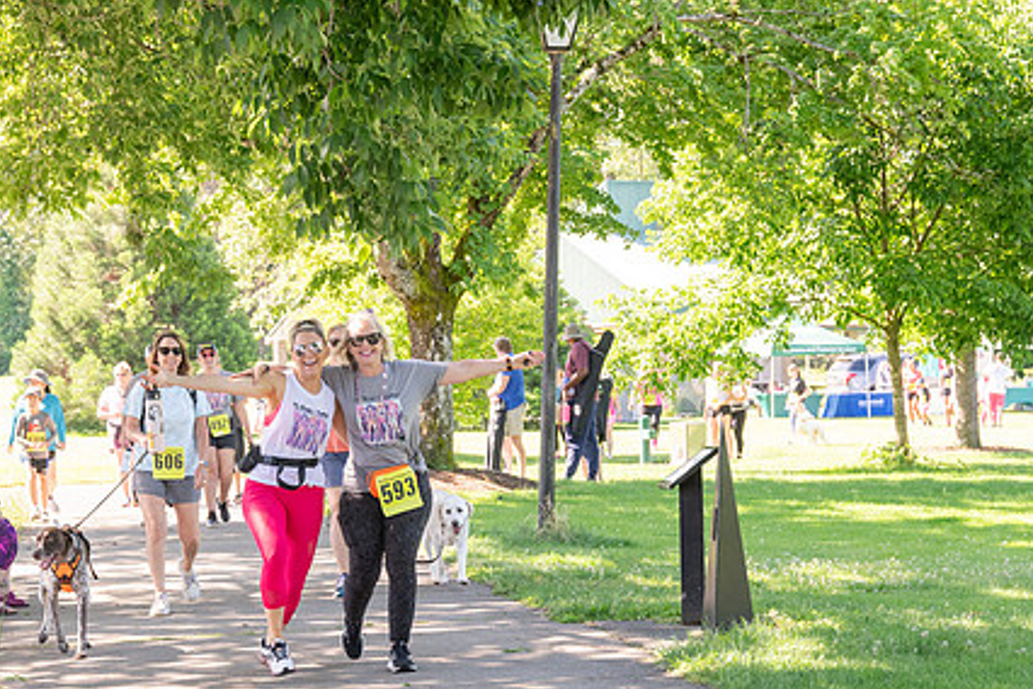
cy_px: 403
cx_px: 356
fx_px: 2927
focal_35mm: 102
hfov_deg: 20.0
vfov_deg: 13.4
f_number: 4
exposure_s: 1/400
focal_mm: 50
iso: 500
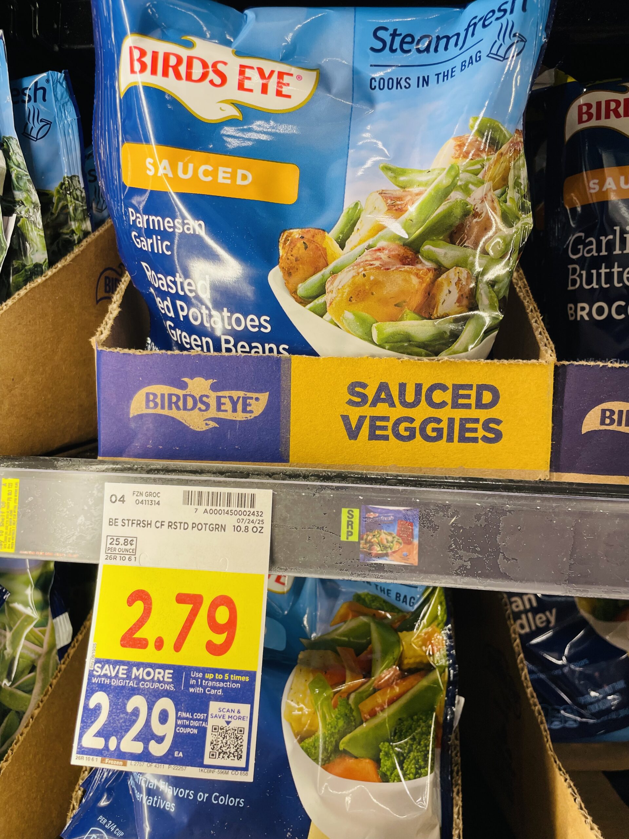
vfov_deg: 67.3
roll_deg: -0.5
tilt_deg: -6.8
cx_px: 314
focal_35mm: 26
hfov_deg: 53.1
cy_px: 420
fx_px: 630
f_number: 1.6
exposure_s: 1/120
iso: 64
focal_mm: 4.2
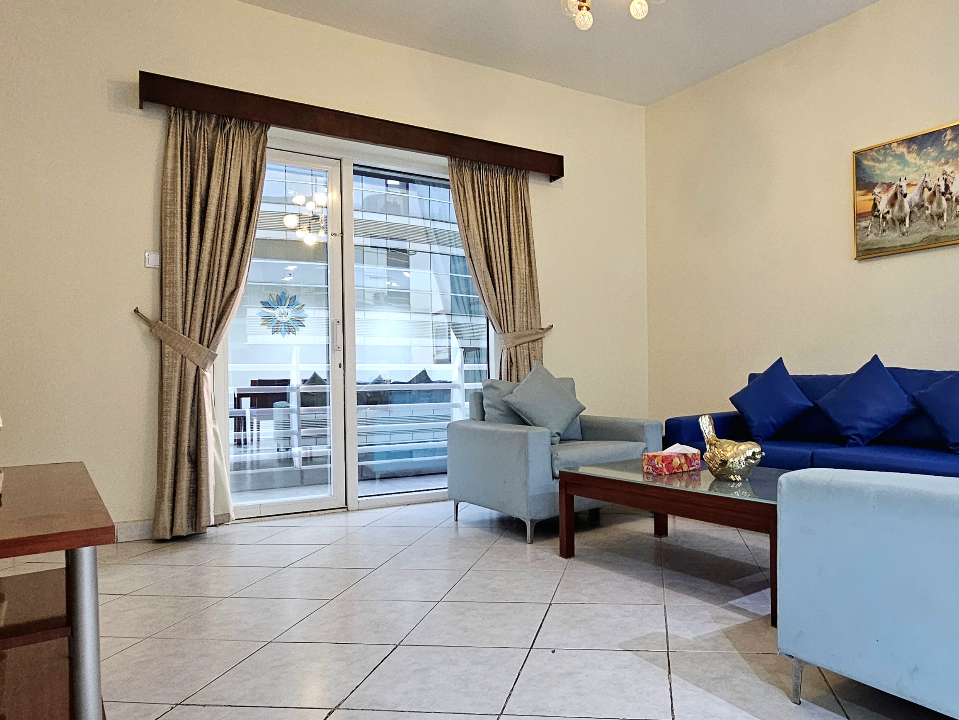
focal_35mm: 18
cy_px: 401
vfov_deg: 71.4
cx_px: 656
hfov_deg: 84.0
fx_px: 499
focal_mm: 2.2
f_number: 2.2
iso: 400
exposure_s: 1/33.4
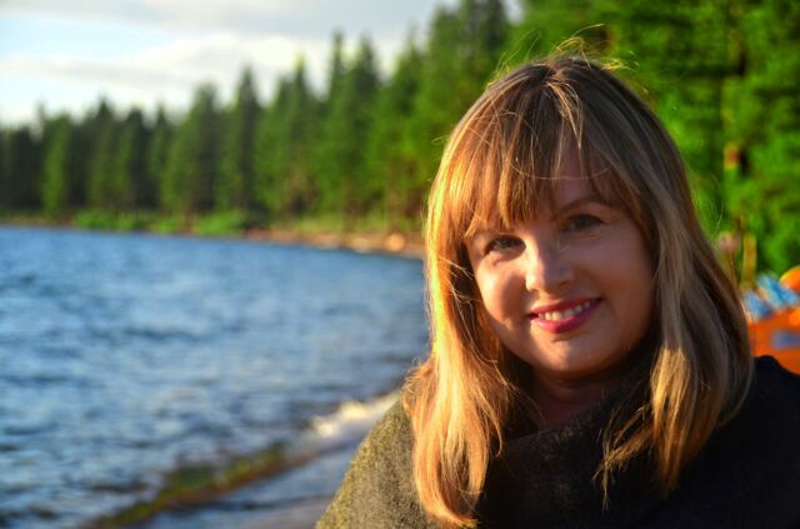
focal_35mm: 82
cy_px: 264
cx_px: 400
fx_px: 1828
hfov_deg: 24.7
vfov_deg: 16.5
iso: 200
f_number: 5.6
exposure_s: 1/250
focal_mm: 55
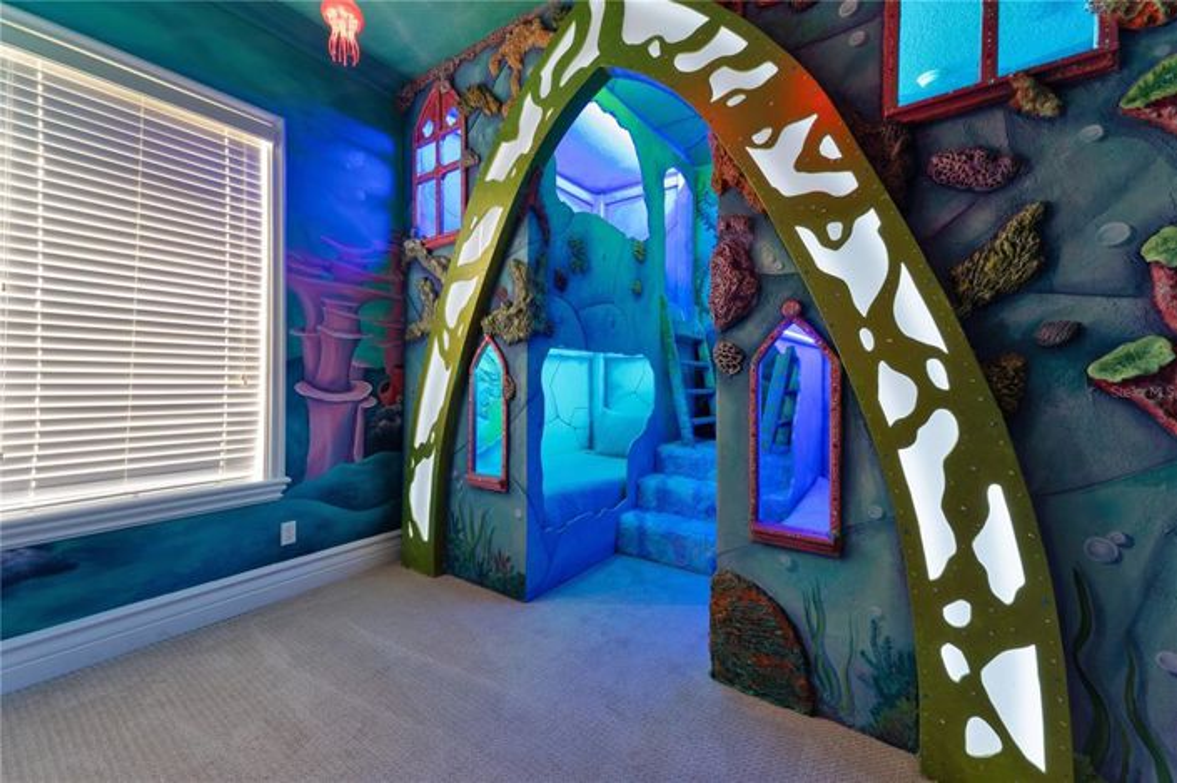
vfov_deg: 81.1
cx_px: 588
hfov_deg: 104.3
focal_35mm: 14
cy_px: 392
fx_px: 457
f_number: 11
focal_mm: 14
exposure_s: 1/8
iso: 800
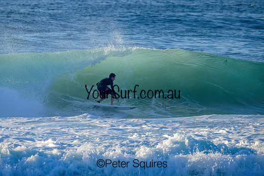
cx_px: 113
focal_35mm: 652
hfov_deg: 3.2
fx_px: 4782
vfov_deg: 2.1
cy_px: 85
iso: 900
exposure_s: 1/1600
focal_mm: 560
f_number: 11
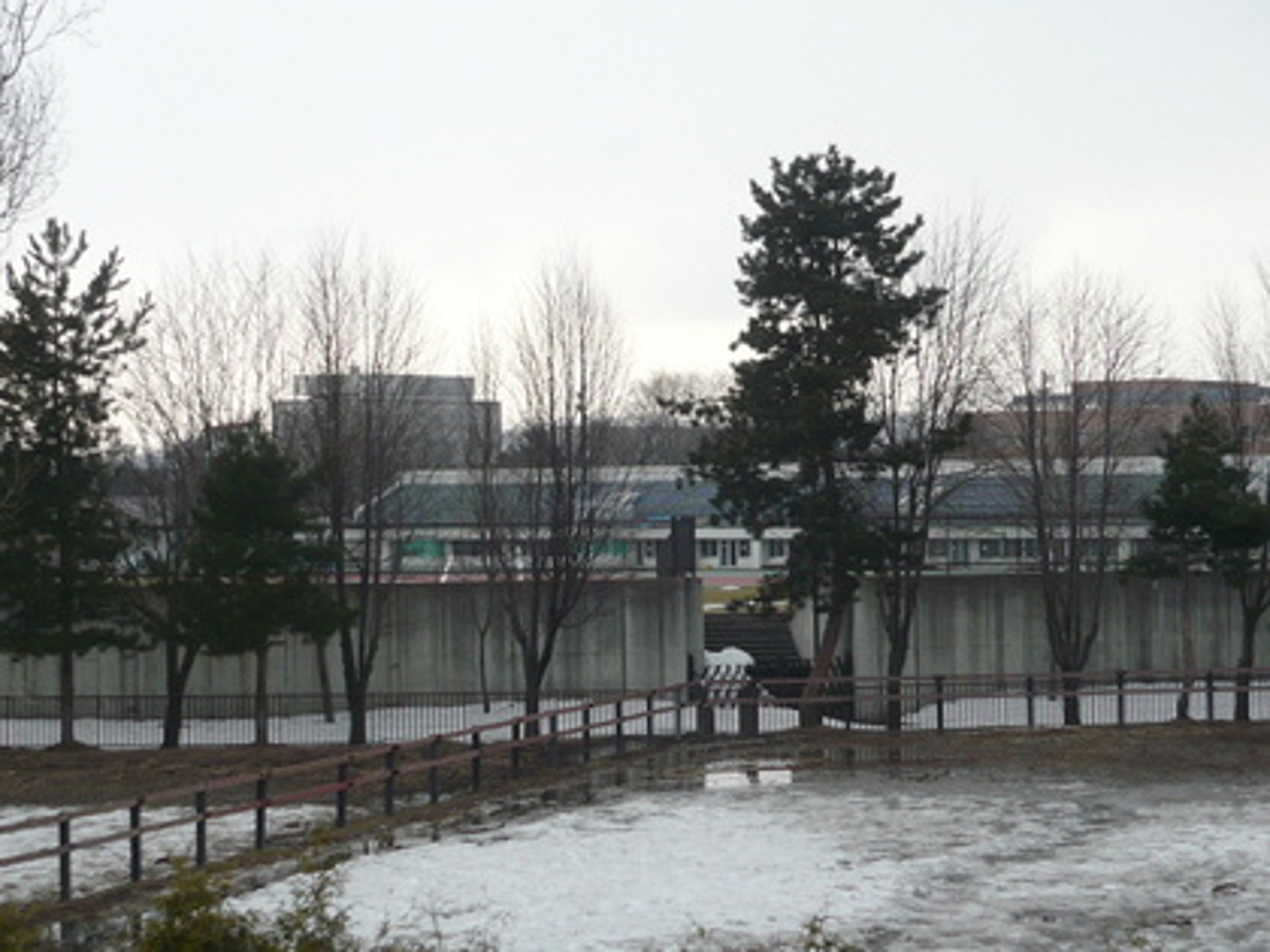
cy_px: 476
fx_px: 2972
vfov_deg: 18.2
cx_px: 635
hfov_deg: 24.1
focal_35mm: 81
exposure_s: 1/250
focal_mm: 8.4
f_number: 3.2
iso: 100
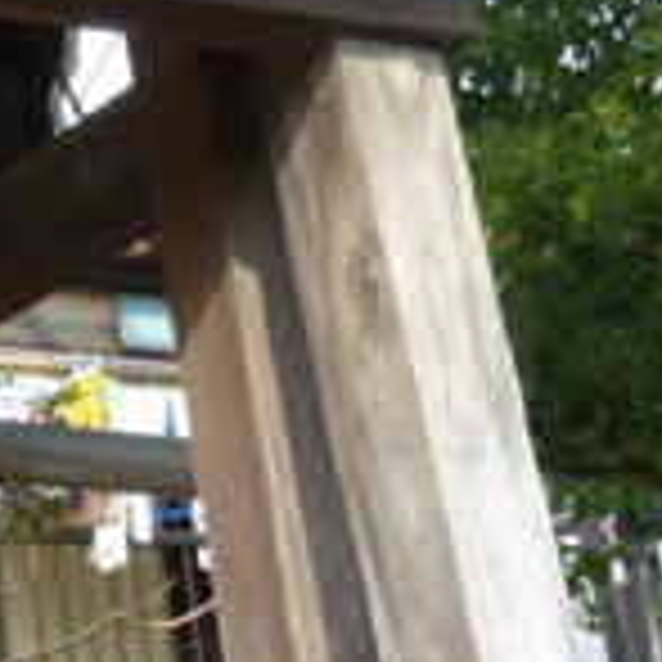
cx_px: -95
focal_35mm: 130
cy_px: 558
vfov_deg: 13.3
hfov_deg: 13.1
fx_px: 2813
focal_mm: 11.1
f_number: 5.3
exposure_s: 1/80
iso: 320
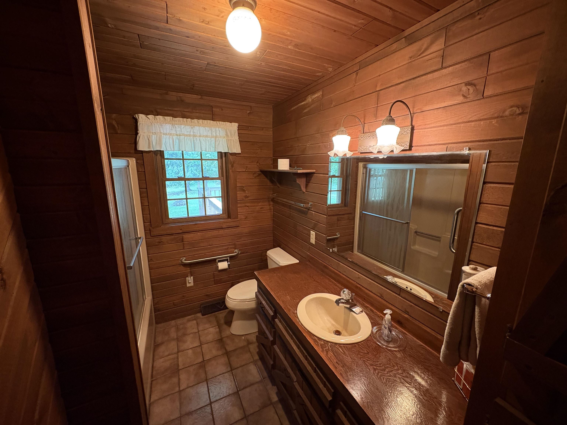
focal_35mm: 14
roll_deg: -0.7
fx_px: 229
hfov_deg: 102.1
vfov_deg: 85.7
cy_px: 212
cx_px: 284
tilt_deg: -12.3
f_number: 2.2
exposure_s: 1/40
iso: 800
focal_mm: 2.22
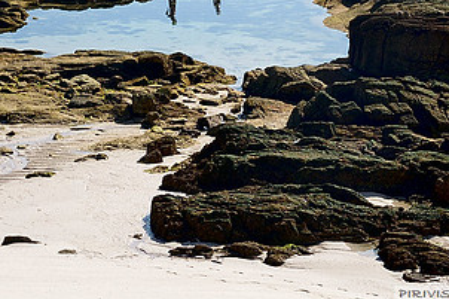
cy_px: 19
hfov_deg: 14.2
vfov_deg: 9.5
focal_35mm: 144
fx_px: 1795
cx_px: 74
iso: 100
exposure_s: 1/100
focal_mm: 50
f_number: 11
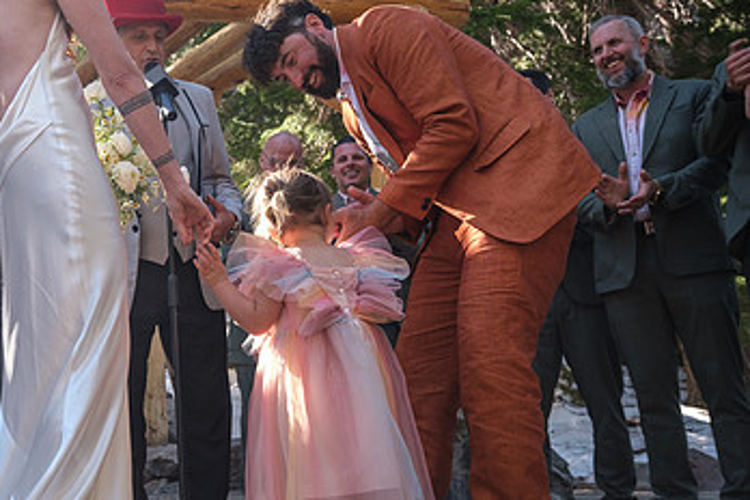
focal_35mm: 45
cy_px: 262
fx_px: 937
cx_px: 127
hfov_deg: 41.3
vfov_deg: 29.9
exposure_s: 1/200
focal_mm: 18
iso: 250
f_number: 3.6
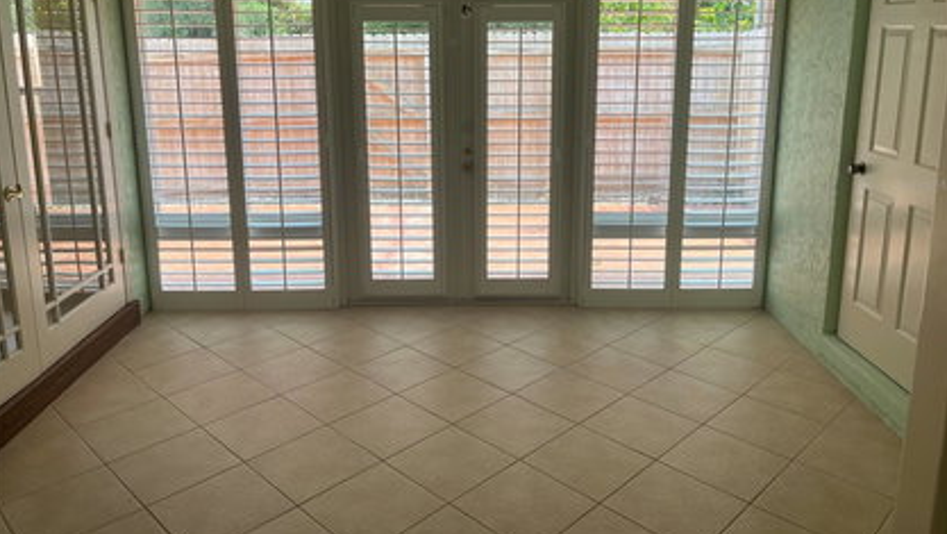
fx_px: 729
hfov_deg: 66.0
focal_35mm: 29
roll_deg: +0.3
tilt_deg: -12.0
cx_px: 474
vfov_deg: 39.8
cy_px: 184
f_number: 1.6
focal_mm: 5.1
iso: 50
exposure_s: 1/316
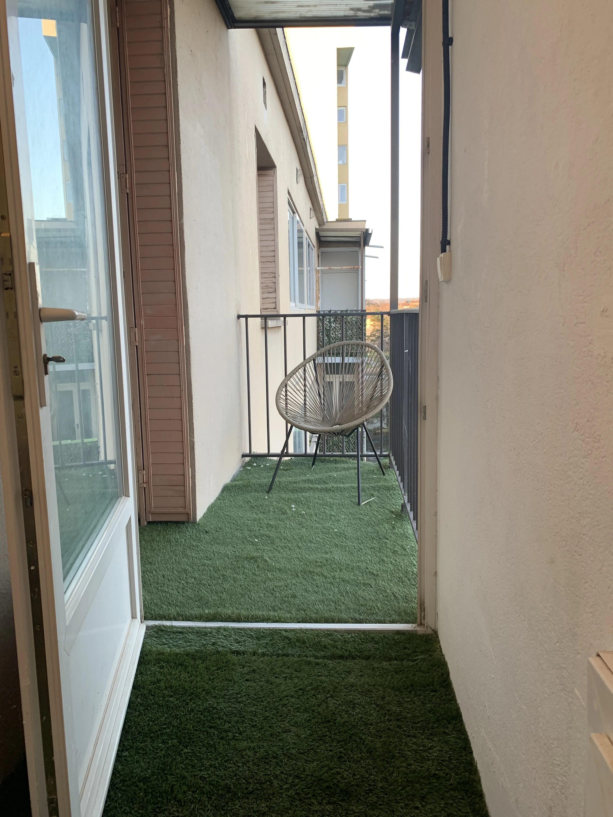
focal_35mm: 26
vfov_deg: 67.3
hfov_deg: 53.1
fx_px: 614
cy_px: 408
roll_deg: +1.2
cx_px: 306
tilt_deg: -6.4
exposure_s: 1/100
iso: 50
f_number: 1.8
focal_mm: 4.25
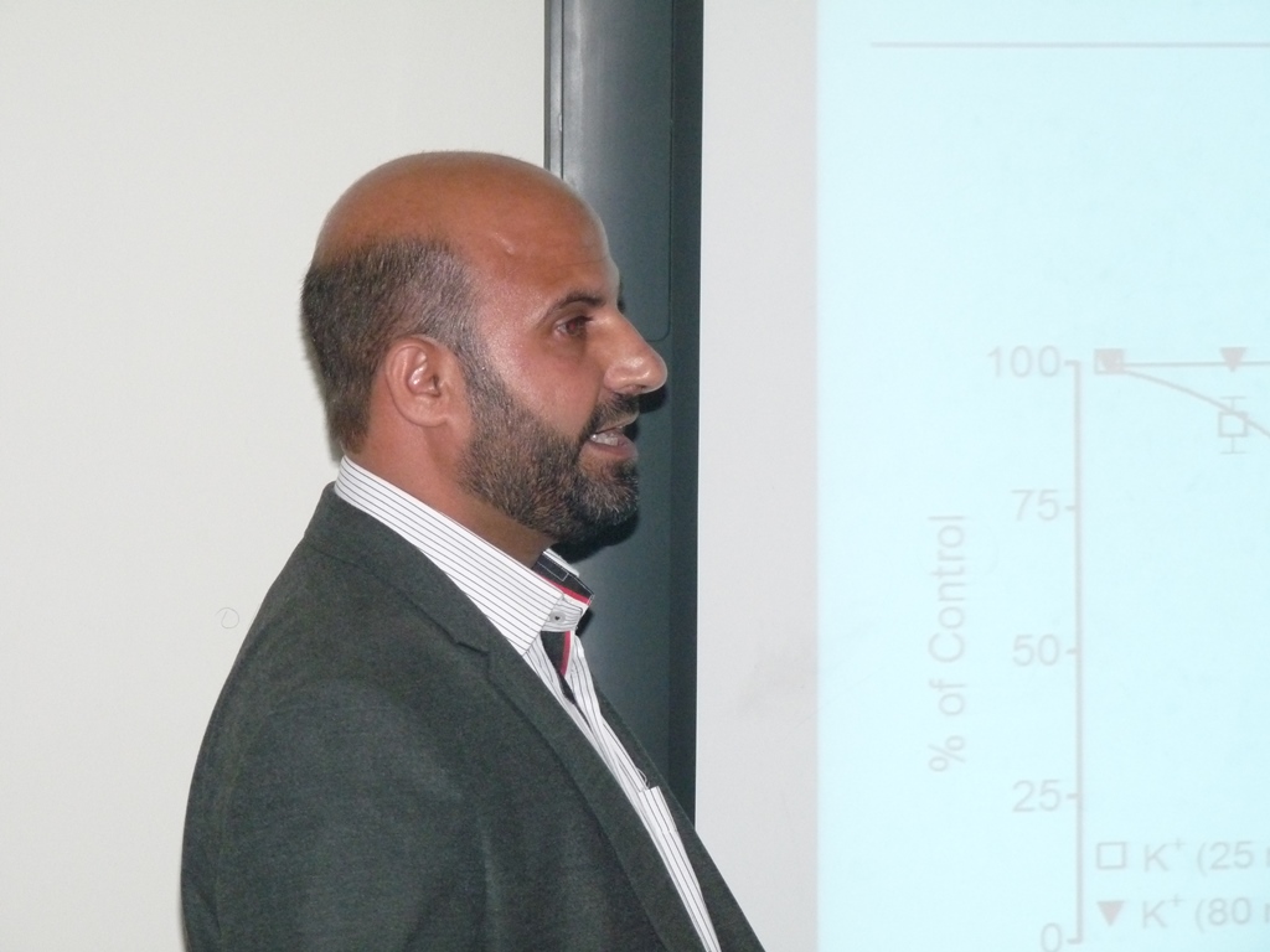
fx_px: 6604
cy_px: 476
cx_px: 635
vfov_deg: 8.2
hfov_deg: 11.0
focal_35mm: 180
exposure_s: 1/50
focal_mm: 32
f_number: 3.7
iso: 640
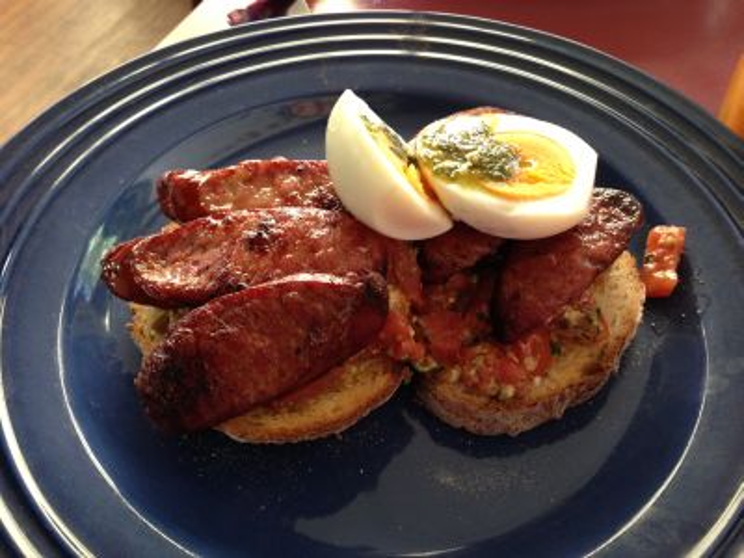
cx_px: 372
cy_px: 279
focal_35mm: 33
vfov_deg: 42.9
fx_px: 709
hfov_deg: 55.4
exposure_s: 1/20
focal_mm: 4.13
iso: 125
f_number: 2.4
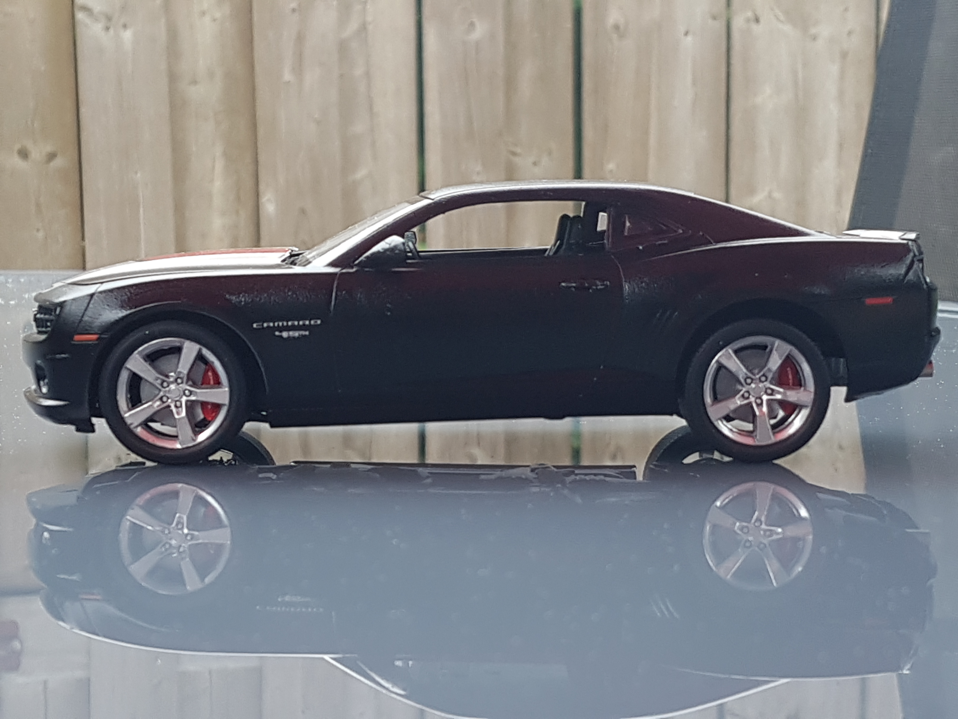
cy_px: 360
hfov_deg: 67.3
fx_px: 720
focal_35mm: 26
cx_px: 479
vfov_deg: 53.1
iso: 64
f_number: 1.7
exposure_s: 1/100
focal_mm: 4.2
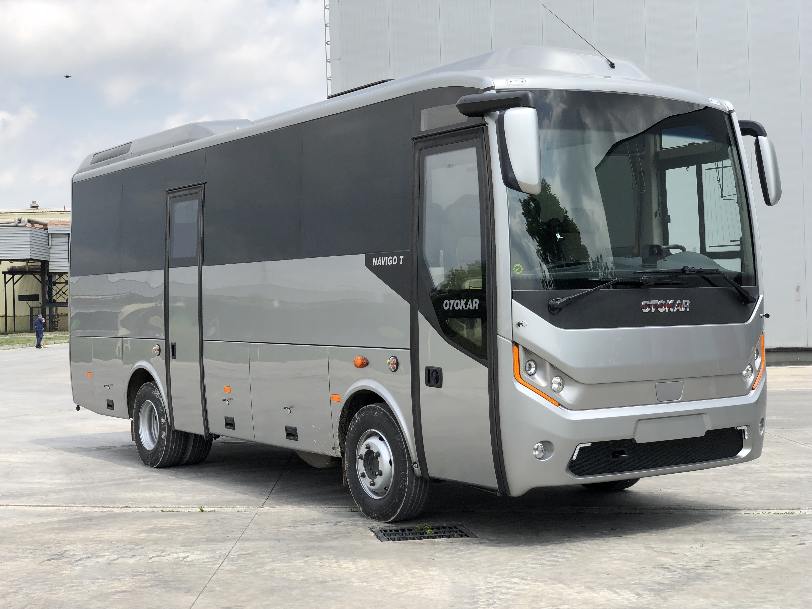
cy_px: 304
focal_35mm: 52
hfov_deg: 36.8
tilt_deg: +0.4
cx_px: 406
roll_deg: +2.2
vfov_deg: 28.0
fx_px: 1220
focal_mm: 6
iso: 16
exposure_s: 1/800
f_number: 2.4
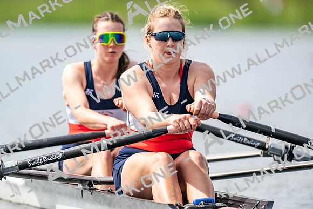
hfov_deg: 3.4
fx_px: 5218
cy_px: 104
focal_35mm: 600
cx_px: 156
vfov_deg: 2.3
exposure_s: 1/2500
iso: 360
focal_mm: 600
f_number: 4
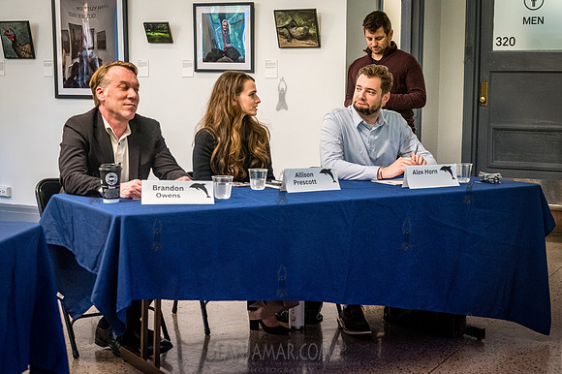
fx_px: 913
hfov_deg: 34.2
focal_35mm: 59
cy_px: 191
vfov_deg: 23.1
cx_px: 310
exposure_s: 1/200
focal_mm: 53
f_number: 4
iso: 5000
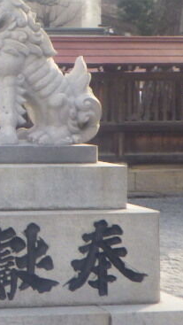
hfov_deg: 11.9
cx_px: -236
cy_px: 84
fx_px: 732
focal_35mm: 85
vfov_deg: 24.7
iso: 250
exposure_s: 1/160
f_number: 4.2
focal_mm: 5
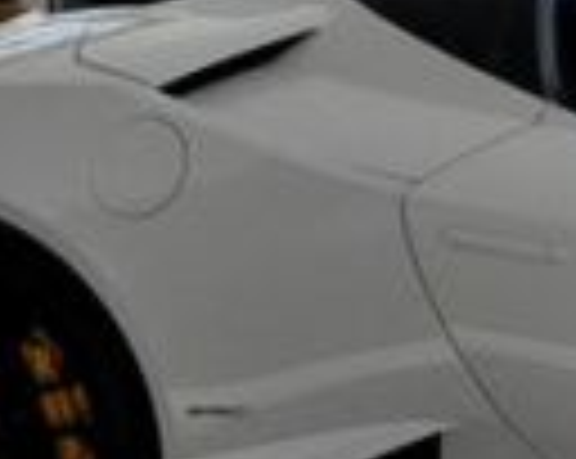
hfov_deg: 13.2
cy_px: 277
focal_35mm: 135
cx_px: 950
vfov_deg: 11.4
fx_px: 2300
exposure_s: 1/3200
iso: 3200
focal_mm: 21
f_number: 5.6
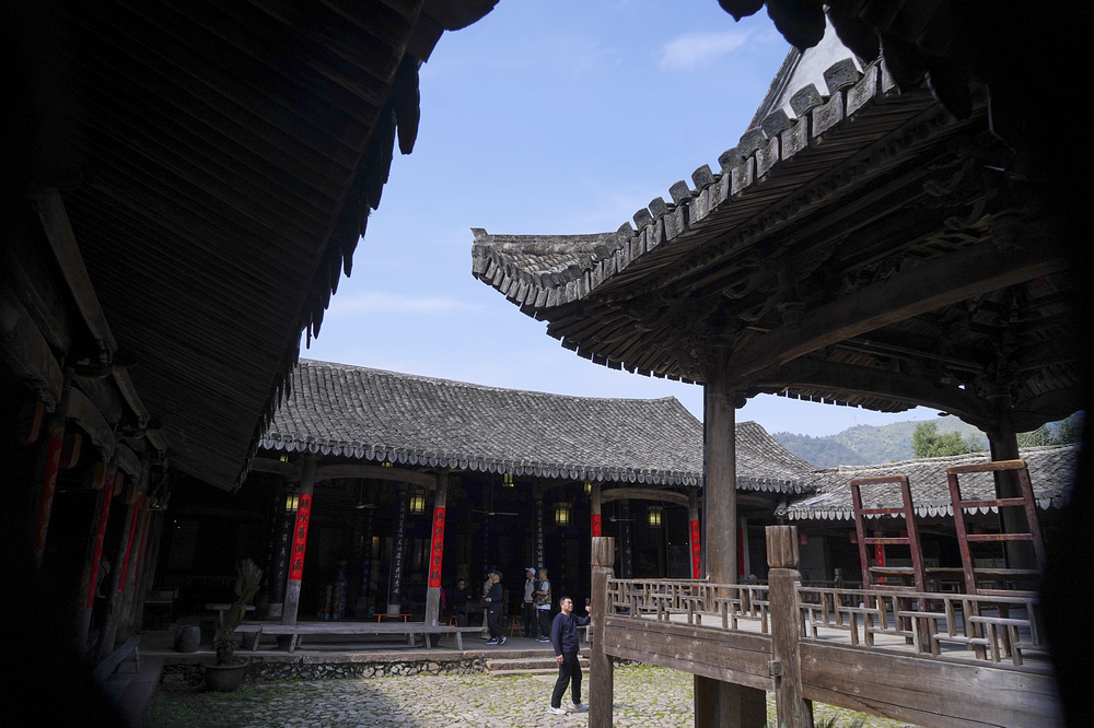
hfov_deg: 73.8
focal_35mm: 24
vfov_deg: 53.1
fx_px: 729
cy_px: 364
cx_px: 547
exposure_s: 1/1000
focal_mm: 24
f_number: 7.1
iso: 250
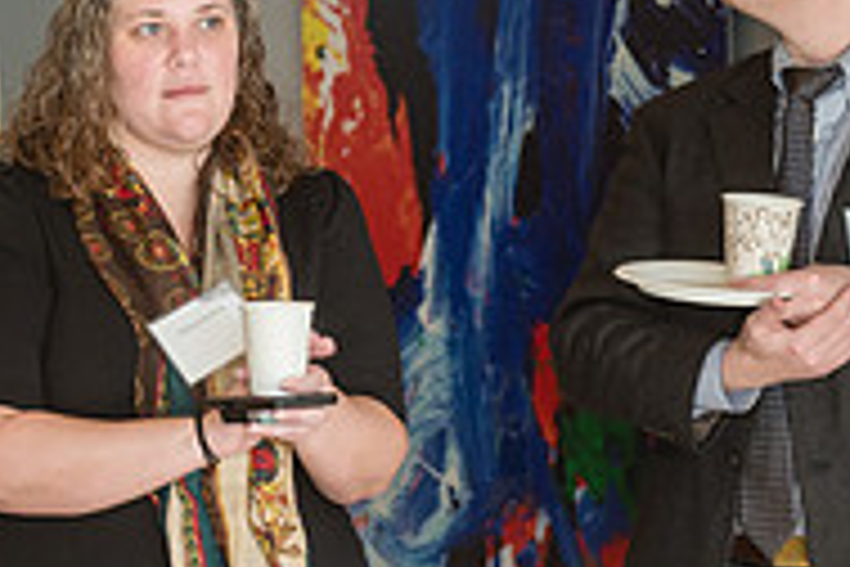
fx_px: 7602
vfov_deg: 4.3
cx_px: -360
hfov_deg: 6.3
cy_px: 439
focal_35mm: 322
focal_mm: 105
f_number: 4
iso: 500
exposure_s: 1/200
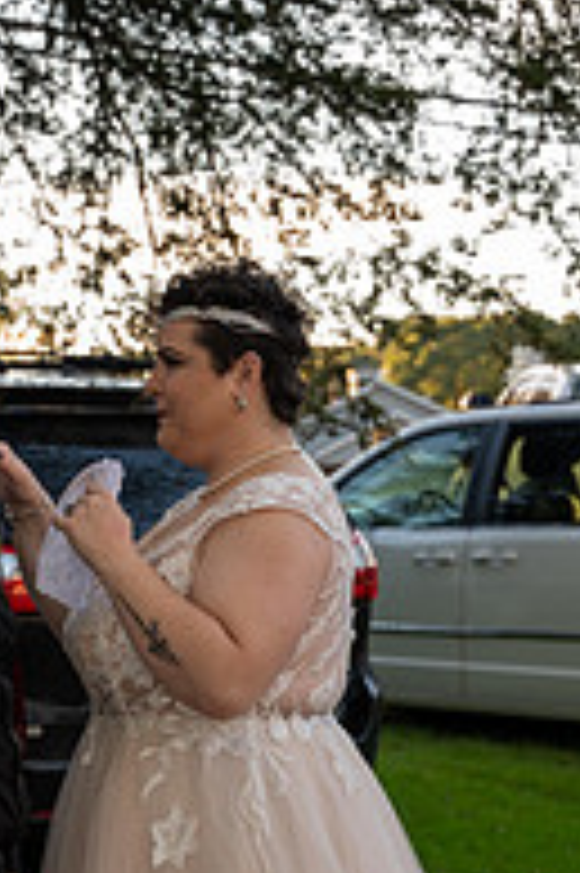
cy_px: 801
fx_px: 2469
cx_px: 146
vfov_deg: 19.6
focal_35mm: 102
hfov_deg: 13.4
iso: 220
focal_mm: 44
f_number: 4
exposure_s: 1/200
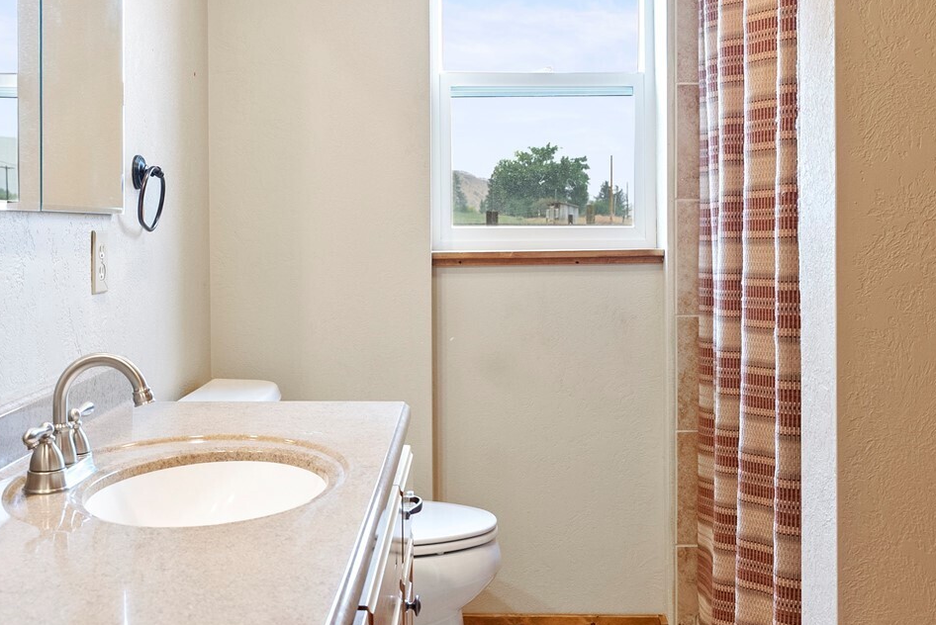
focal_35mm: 43
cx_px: 464
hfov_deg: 45.4
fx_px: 1119
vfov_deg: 31.1
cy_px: 231
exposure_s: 1/15
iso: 400
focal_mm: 24
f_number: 6.3
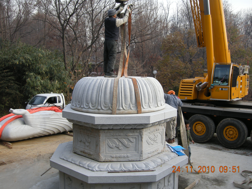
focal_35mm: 35
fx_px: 255
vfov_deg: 40.7
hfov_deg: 52.6
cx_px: 126
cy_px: 94
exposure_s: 1/123
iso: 64
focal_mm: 7.5
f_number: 4.3
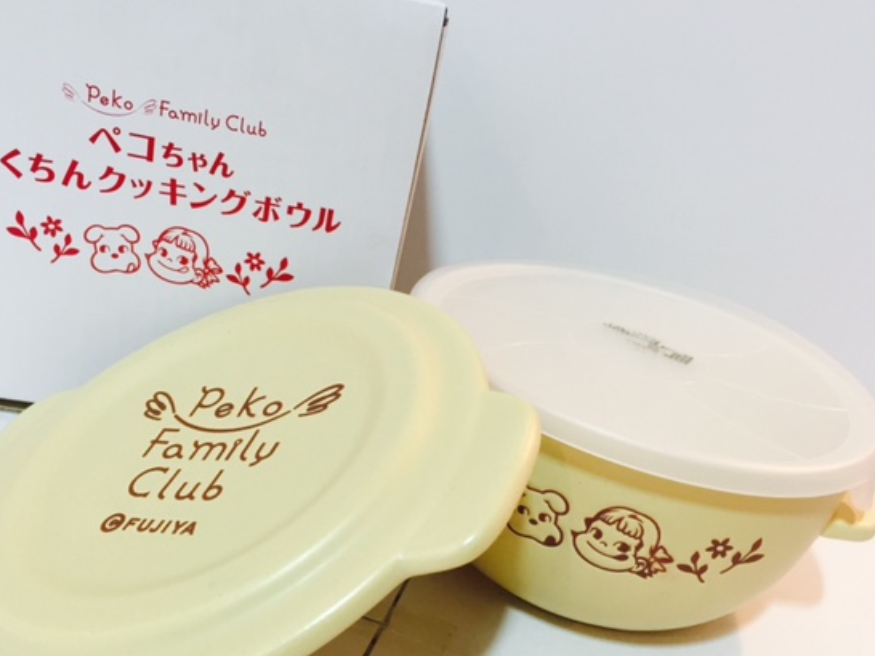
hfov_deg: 54.0
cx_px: 433
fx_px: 859
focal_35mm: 34
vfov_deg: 41.6
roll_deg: -14.7
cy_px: 380
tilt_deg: -22.3
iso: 50
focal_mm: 4.15
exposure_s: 1/33
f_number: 2.2
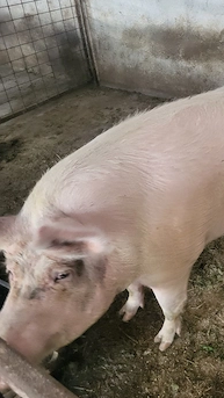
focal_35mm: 33
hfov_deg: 34.7
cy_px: 190
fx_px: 348
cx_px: 173
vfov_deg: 59.5
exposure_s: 1/50.3
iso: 640
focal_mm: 5.4
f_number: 1.8
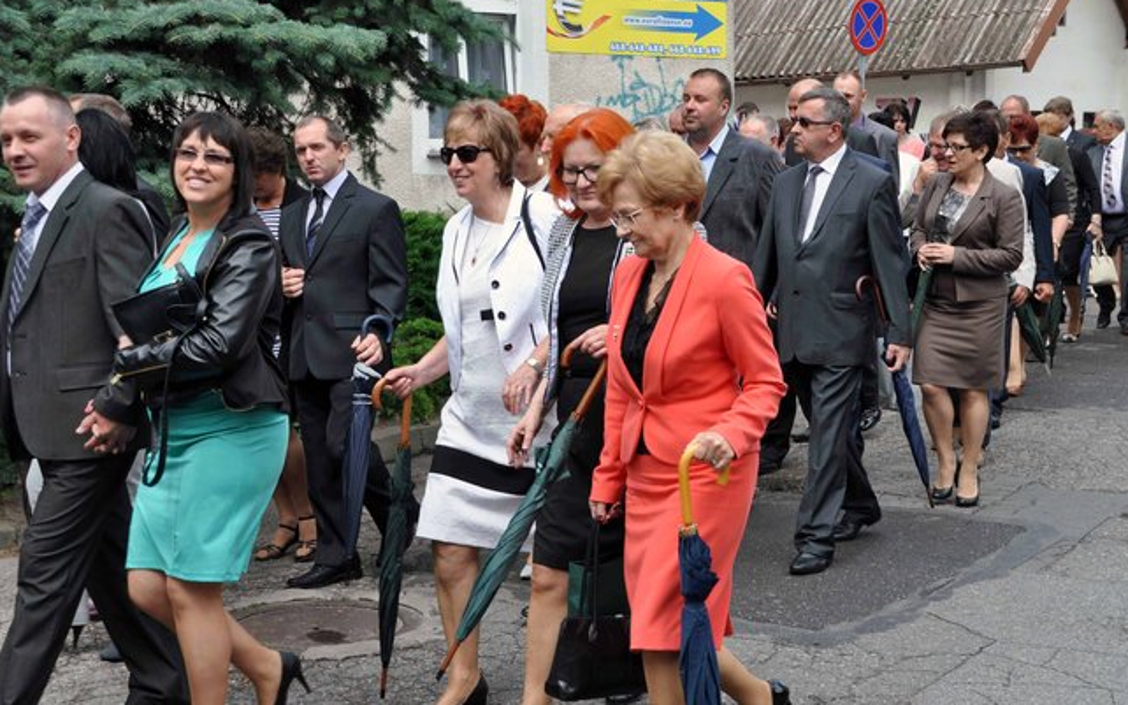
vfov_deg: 19.1
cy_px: 357
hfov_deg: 30.2
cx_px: 569
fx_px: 2090
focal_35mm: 68
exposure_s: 1/250
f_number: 8
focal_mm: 44
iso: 200
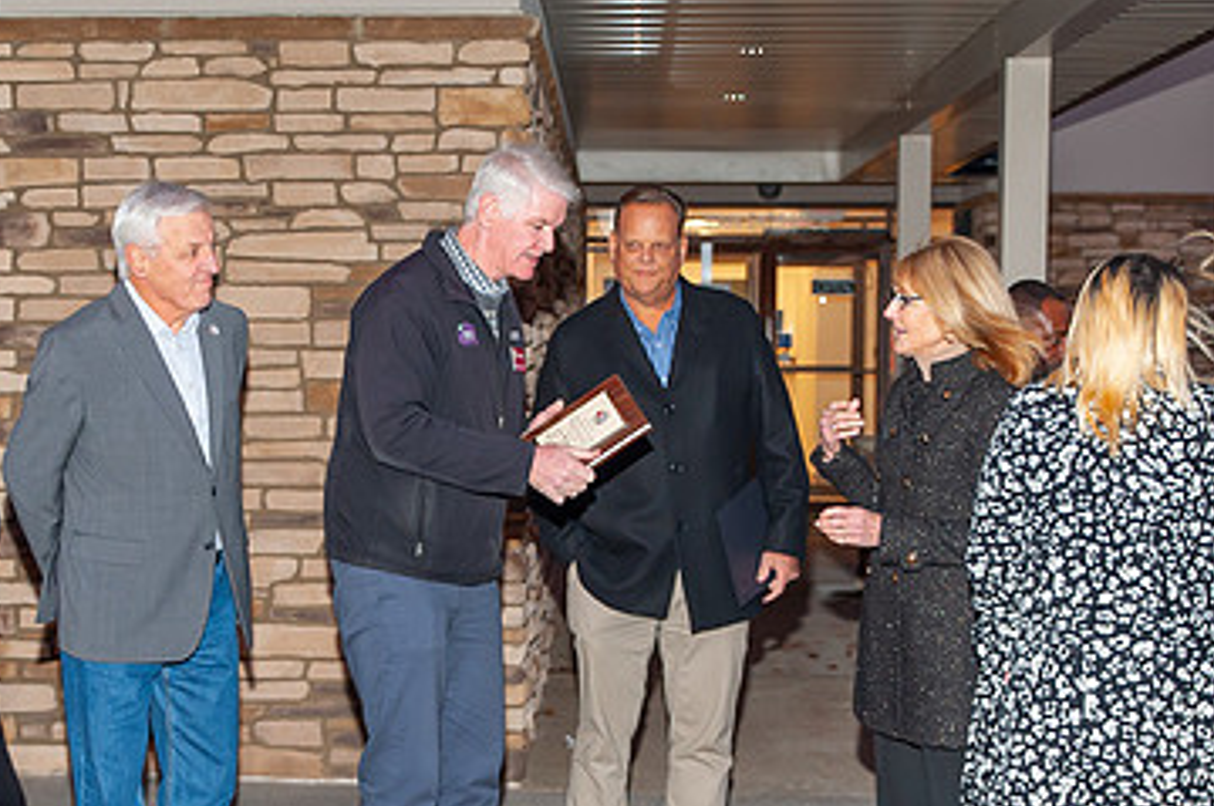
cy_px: 483
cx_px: 480
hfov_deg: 28.8
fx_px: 2357
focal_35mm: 70
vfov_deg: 19.4
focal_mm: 36
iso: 800
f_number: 2.8
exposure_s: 1/160
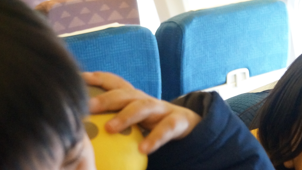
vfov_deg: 13.8
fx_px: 689
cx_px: 145
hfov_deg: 24.7
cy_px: 176
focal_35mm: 86
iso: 2500
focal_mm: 28
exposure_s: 1/60
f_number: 4.5
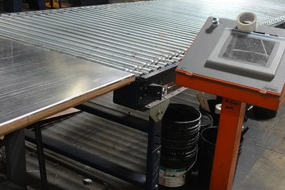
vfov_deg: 29.9
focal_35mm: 45
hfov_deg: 42.4
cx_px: 209
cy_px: 91
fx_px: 356
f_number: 1.8
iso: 1600
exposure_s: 1/250
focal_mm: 8.8
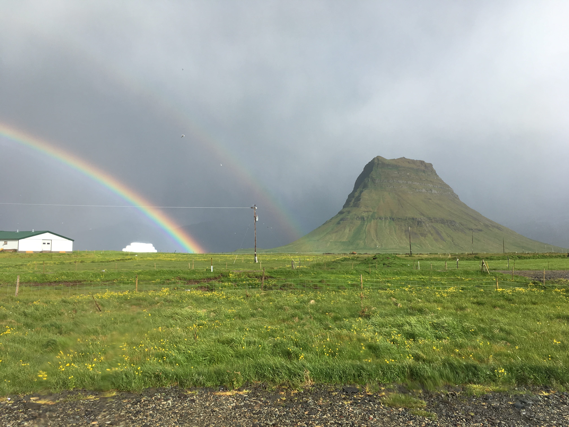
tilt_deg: +3.9
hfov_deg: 61.7
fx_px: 477
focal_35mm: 29
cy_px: 214
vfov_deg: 48.2
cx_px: 284
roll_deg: -0.4
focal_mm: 4.15
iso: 25
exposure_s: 1/1148
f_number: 2.2
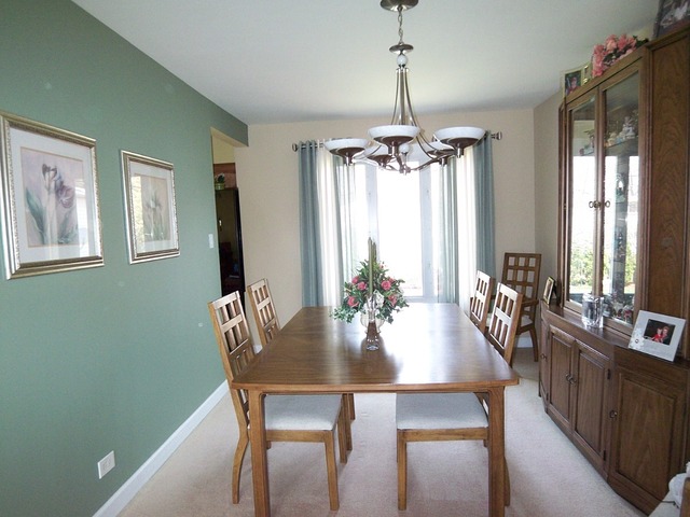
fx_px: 458
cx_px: 345
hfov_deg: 73.9
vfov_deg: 58.9
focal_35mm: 23
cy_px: 258
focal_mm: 3.8
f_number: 2.8
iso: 160
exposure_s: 1/30
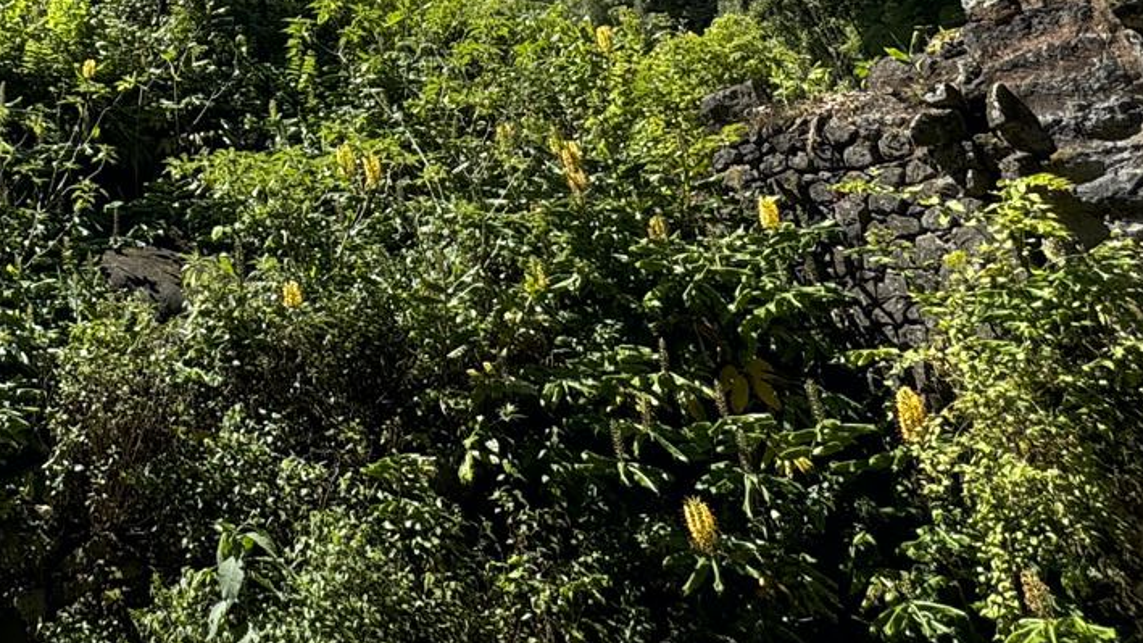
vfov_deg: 24.2
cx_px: 142
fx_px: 1303
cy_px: -195
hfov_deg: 43.7
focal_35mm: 43
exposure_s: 1/1143
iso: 50
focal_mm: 2.22
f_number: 2.2
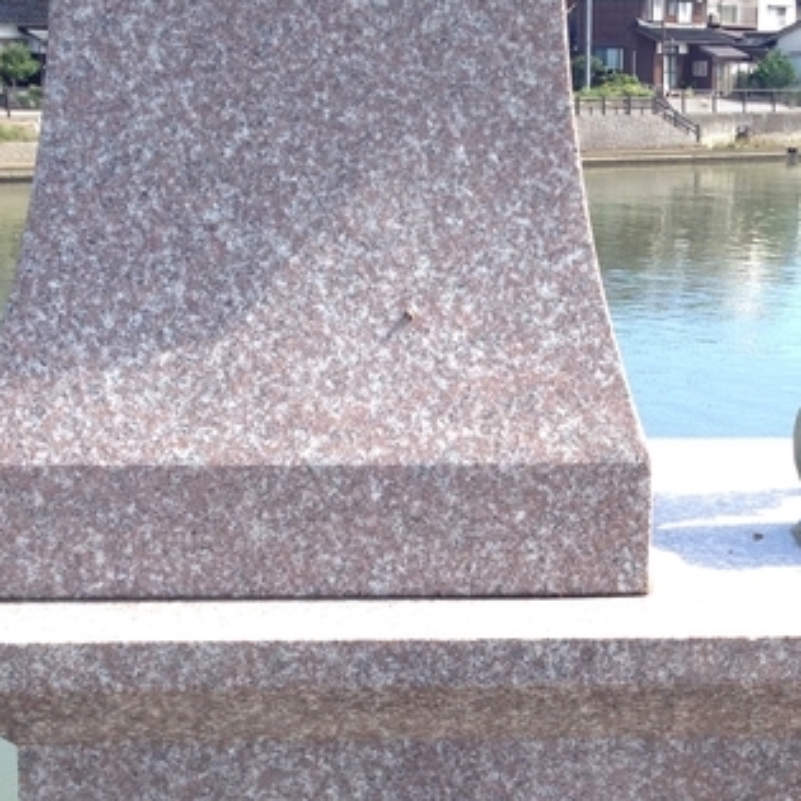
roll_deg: -0.6
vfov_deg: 23.3
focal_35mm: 74
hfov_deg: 23.2
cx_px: 585
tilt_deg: -12.7
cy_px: 493
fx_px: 1937
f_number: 2.4
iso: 50
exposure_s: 1/387
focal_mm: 4.12
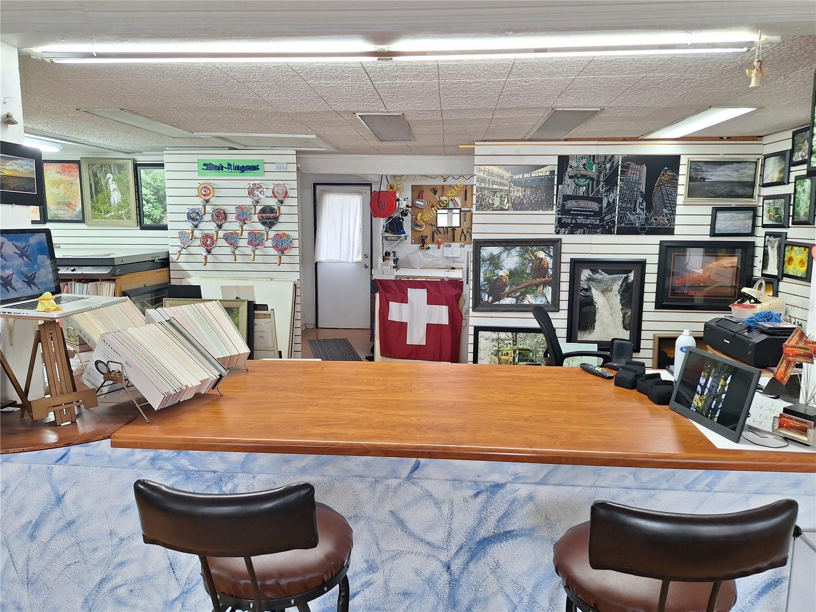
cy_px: 306
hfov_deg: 73.9
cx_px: 408
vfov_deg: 58.9
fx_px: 542
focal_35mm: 23
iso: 50
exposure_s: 1/50
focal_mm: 5.54
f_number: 1.8
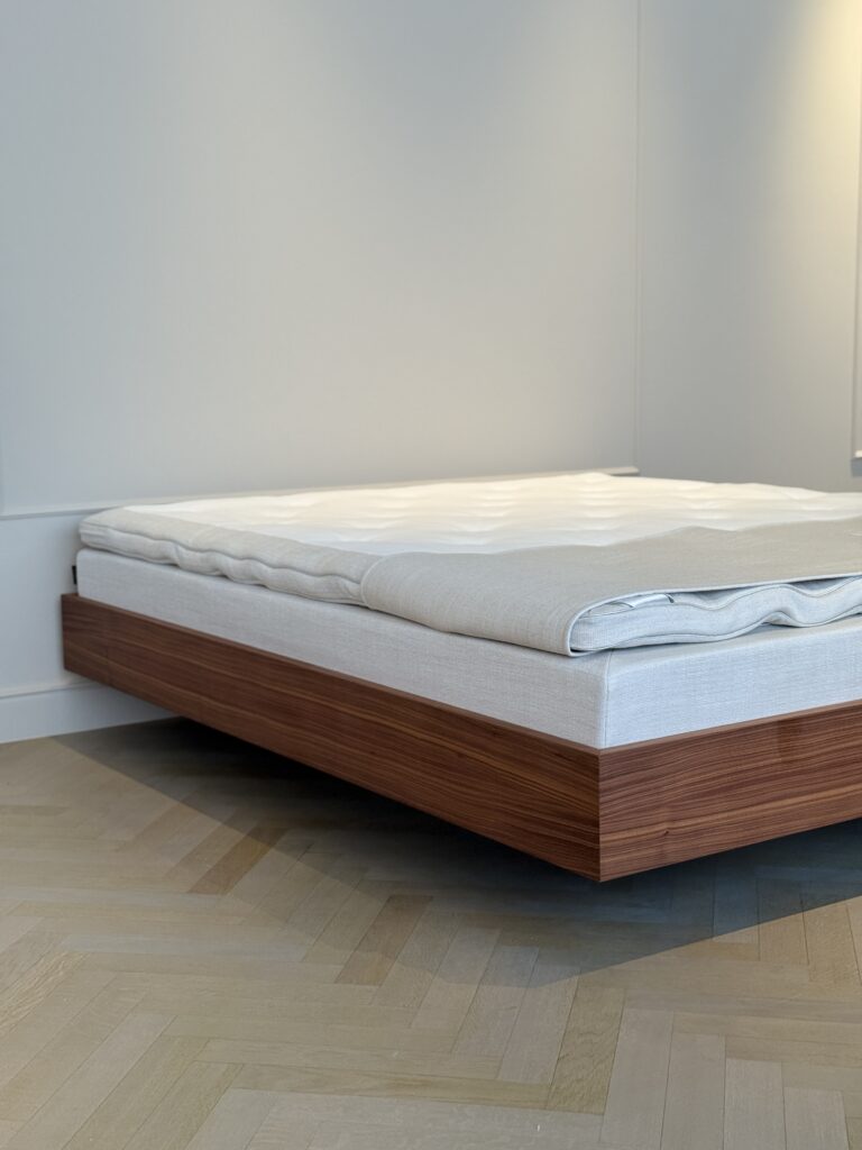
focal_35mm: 48
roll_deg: +0.4
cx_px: 431
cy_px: 575
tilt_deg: -7.3
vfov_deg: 39.7
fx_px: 1594
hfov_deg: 30.3
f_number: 1.78
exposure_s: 1/100
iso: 100
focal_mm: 6.76
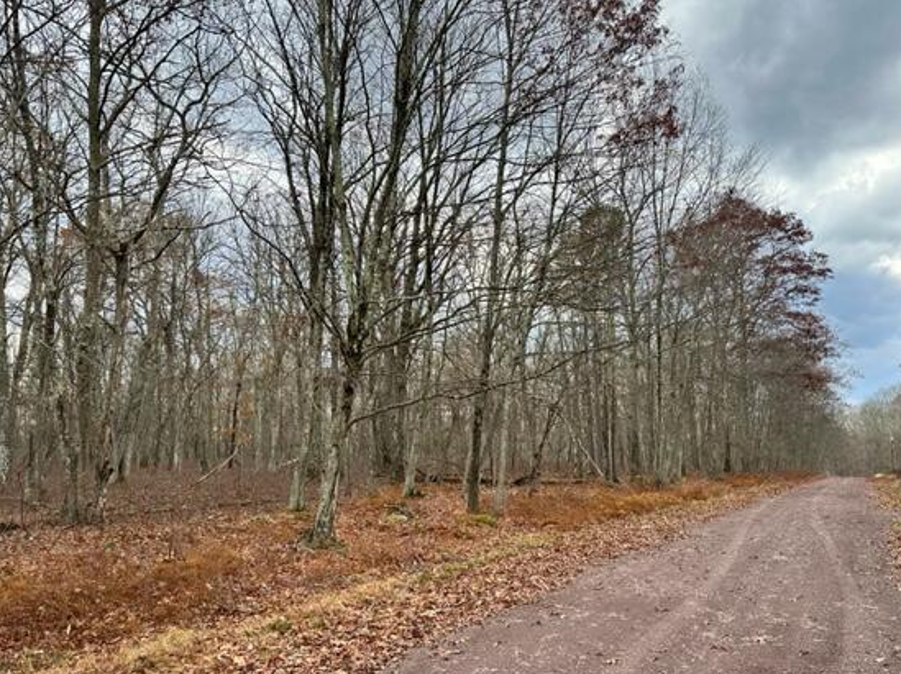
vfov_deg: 49.5
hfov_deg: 63.3
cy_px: 392
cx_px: 497
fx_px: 728
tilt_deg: +6.6
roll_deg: +1.6
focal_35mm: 28
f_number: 1.78
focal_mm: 6.86
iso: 80
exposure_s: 1/1019
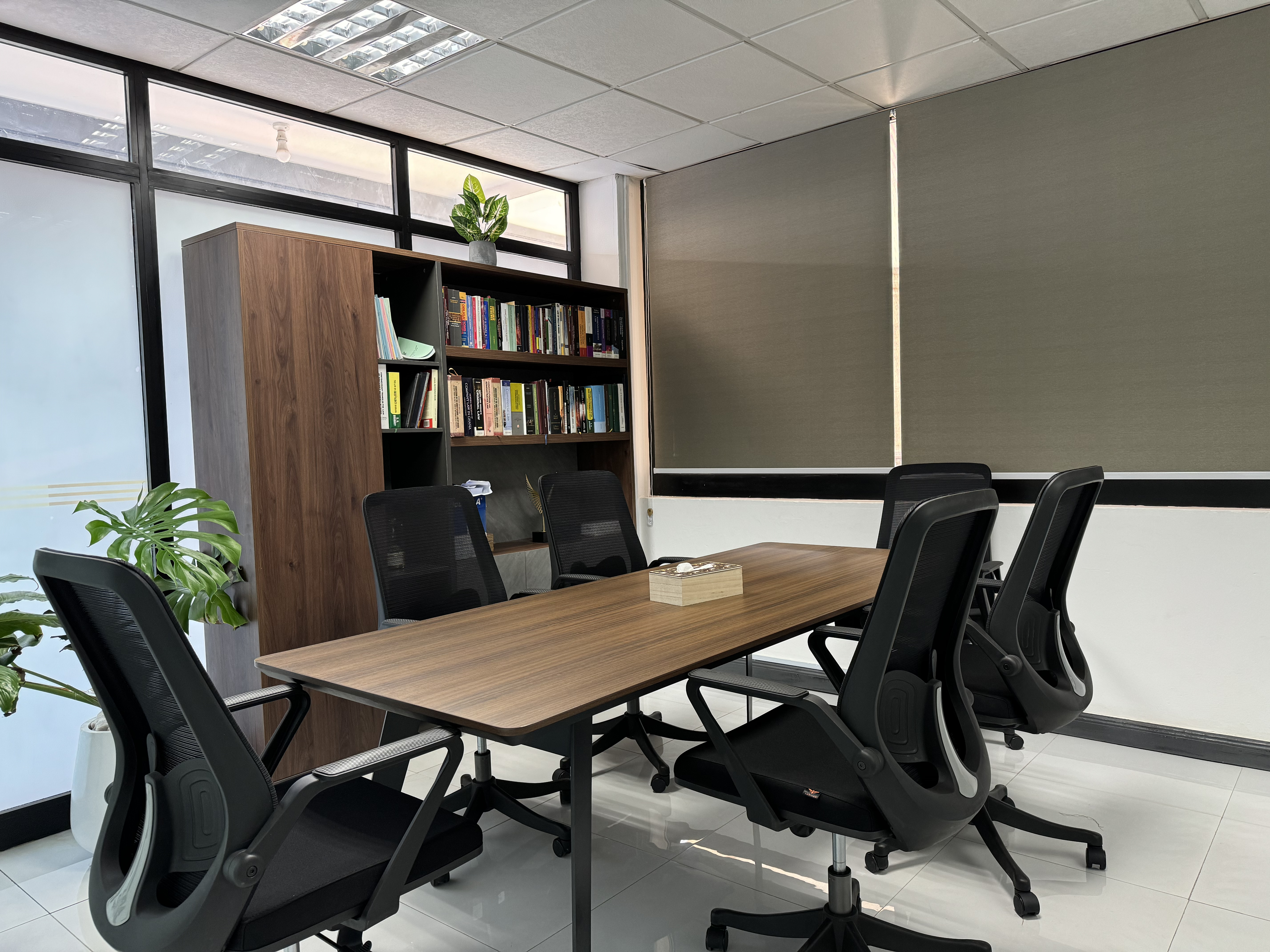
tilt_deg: -3.1
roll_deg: +2.5
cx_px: 635
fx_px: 881
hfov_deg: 71.6
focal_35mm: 24
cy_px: 476
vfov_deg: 56.8
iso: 250
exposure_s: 1/50
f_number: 1.78
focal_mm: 6.76
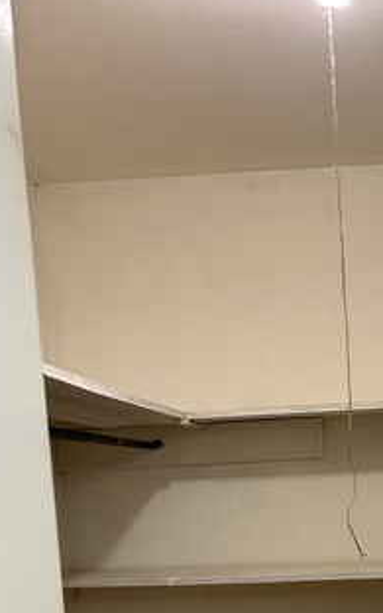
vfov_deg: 32.4
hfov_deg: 21.3
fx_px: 985
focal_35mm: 59
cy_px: 583
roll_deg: +2.3
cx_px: 373
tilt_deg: -6.5
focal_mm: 5.7
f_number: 1.5
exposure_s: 1/60
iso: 125
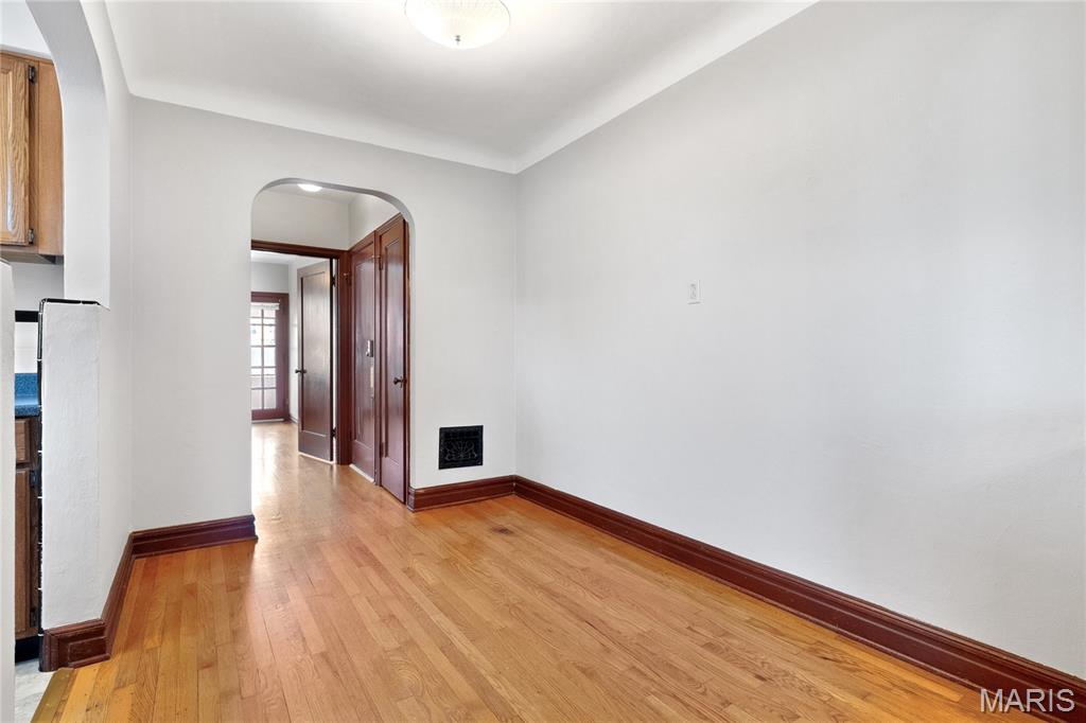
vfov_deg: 73.7
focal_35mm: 16
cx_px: 543
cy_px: 362
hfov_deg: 96.8
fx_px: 482
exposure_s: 1/3
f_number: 8
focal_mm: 8
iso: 400
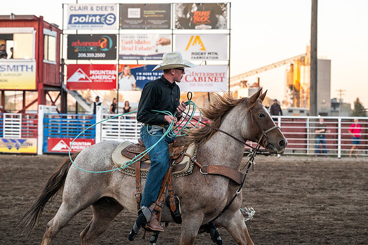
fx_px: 1074
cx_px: 184
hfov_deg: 19.5
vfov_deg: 13.0
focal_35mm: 105
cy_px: 109
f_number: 4.5
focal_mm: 95
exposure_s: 1/1600
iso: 1000
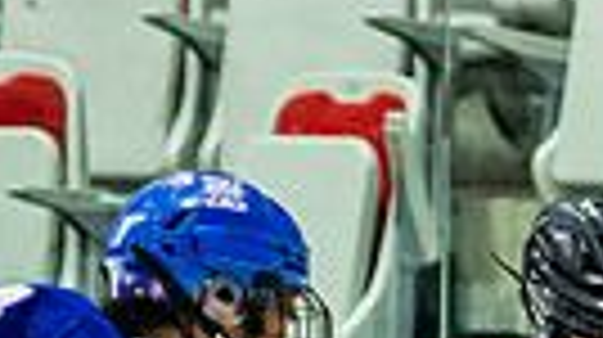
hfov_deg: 2.2
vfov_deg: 1.2
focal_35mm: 986
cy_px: 931
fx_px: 15746
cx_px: 1177
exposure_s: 1/1000
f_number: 3.2
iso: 1600
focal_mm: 112
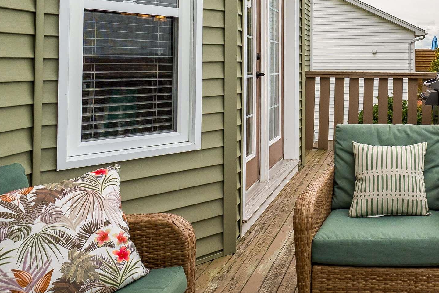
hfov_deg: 51.0
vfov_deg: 39.4
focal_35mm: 32
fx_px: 390
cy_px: 57
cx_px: 406
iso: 400
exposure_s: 1/2000
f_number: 5.6
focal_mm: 10
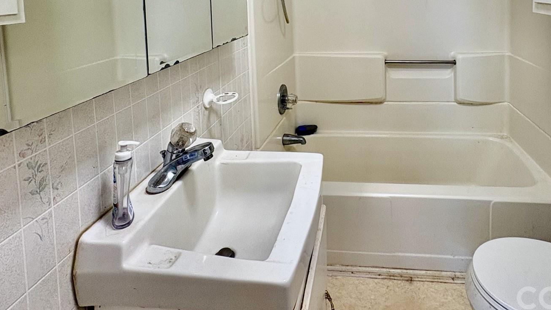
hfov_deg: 75.2
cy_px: 5
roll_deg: +2.3
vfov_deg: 41.8
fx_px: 351
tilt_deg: -2.5
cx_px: 338
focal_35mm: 24
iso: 160
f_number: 2.2
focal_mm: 2.22
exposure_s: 1/60
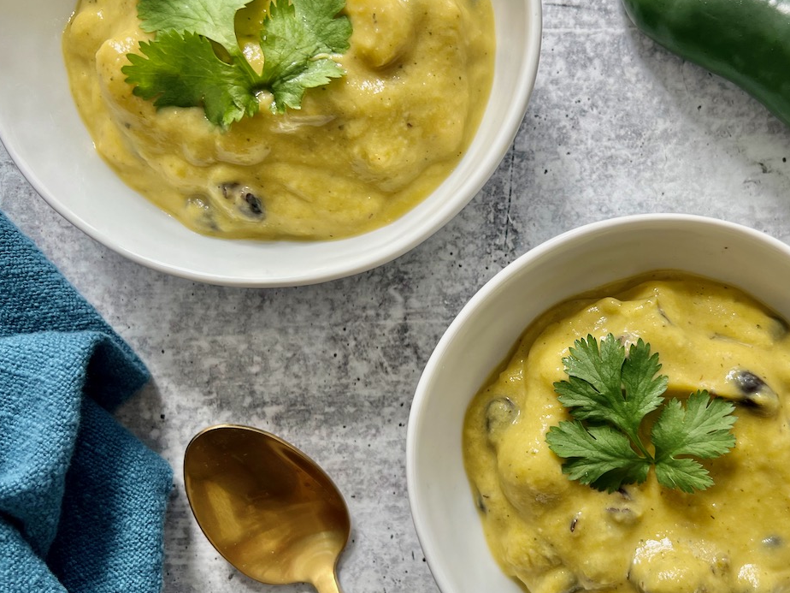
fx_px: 822
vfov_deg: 39.6
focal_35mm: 36
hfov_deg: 50.5
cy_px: 336
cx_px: 522
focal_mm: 5.7
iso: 50
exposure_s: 1/121
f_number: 1.5
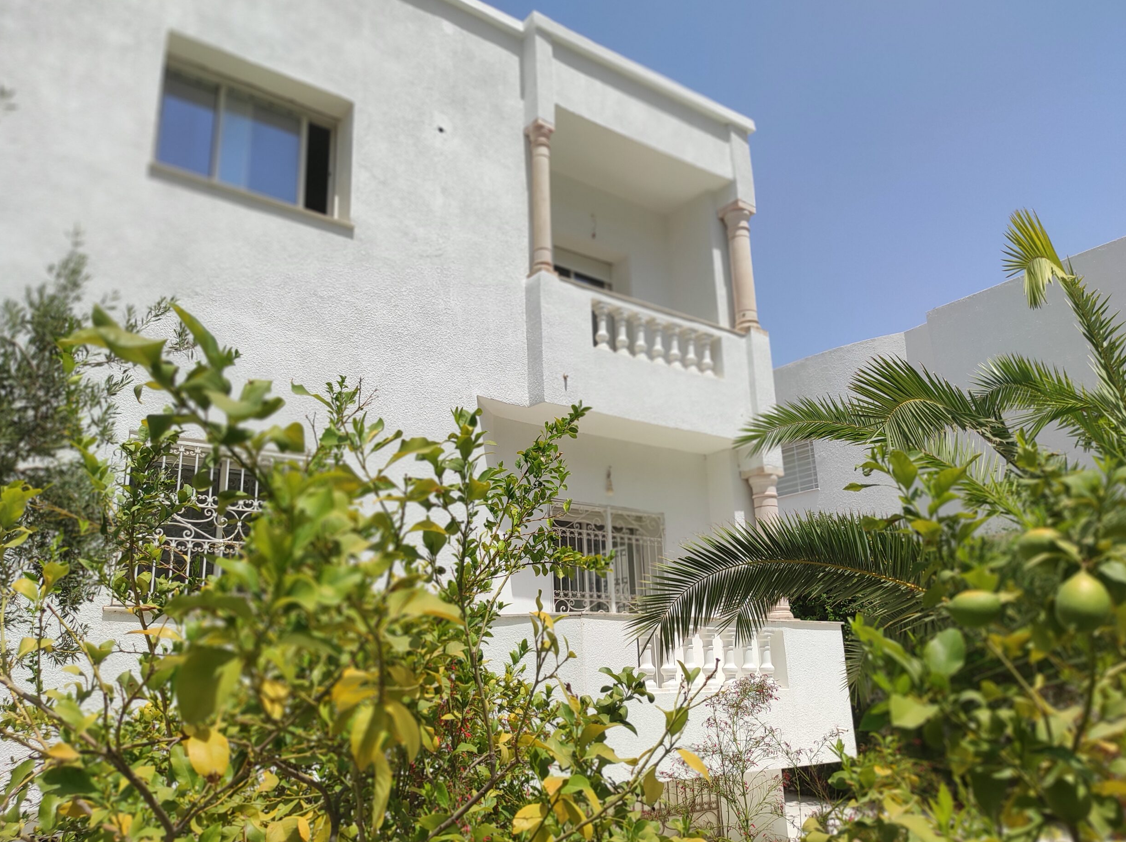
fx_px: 845
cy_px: 433
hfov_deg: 67.3
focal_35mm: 26
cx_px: 551
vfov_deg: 53.0
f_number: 1.89
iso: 100
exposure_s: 1/2291
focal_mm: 5.43
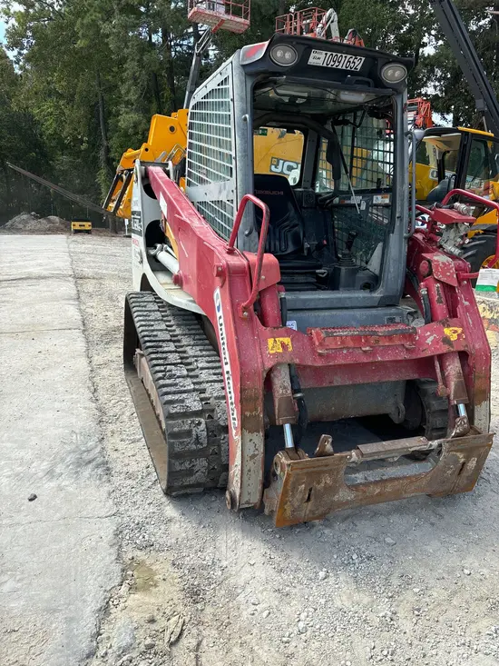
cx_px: 250
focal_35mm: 26
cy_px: 333
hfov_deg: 53.1
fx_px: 500
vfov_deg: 67.3
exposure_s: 1/1152
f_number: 1.6
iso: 50
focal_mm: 5.96
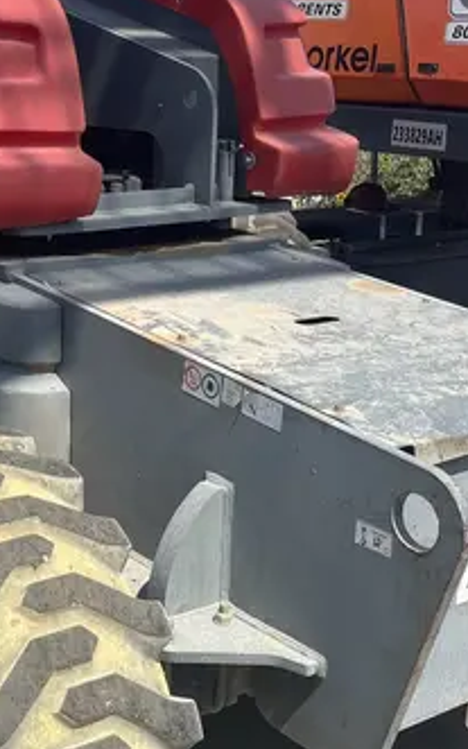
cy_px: 277
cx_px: 36
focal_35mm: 61
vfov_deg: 33.3
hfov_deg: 20.8
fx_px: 1244
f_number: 1.6
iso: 50
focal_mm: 5.1
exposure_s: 1/3521
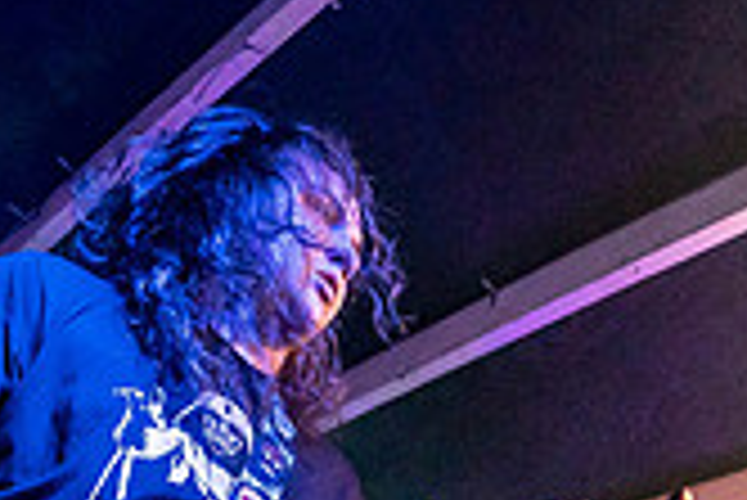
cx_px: 507
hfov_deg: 38.4
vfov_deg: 20.5
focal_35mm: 51
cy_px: 846
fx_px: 1059
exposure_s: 1/250
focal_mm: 14
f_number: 2.8
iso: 3200
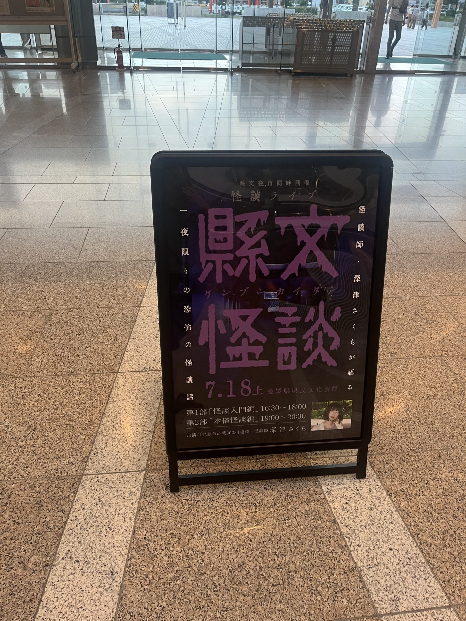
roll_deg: +0.3
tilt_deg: -33.5
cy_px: 310
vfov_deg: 67.3
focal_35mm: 26
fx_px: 467
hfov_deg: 53.1
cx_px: 233
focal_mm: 5.1
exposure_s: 1/89
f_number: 1.6
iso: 125
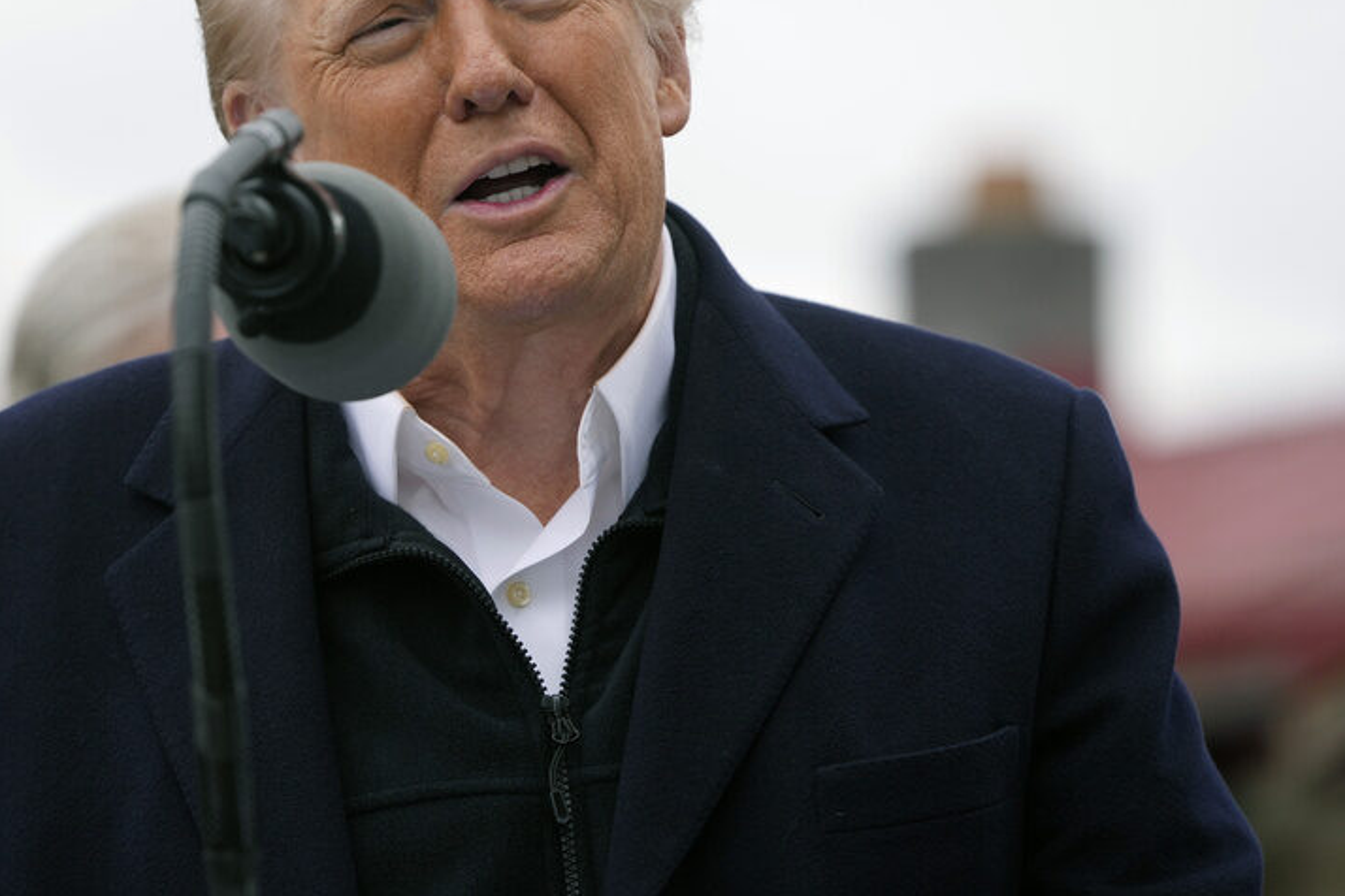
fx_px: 10722
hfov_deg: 7.2
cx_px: 509
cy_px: 276
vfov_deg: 4.8
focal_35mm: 287
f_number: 4
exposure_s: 1/1250
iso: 400
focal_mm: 200
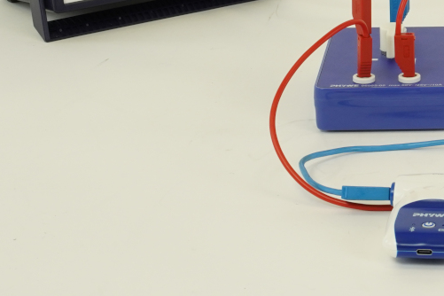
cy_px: -158
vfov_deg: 8.0
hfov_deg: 11.8
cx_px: 622
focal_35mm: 168
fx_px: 2072
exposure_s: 1/40
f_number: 22
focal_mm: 52
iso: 1000
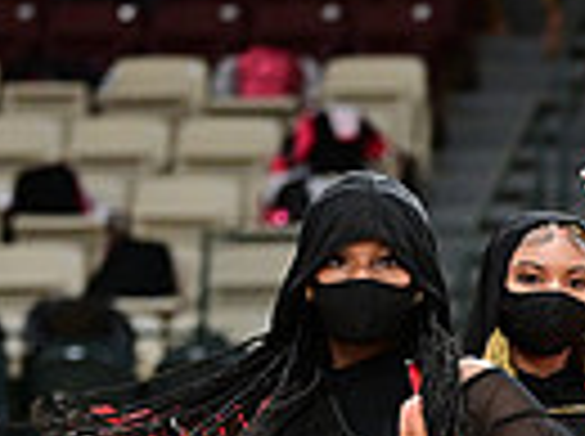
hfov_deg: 4.4
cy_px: 760
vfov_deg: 3.3
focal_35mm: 451
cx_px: 837
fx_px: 7608
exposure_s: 1/1000
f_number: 3.2
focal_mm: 105
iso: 6400
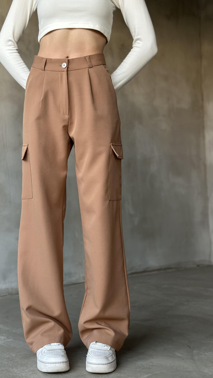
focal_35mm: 53
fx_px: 532
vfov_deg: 39.2
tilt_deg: +1.1
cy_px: 187
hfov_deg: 22.6
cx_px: 76
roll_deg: +0.4
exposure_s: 1/60
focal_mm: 6.86
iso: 200
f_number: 1.78
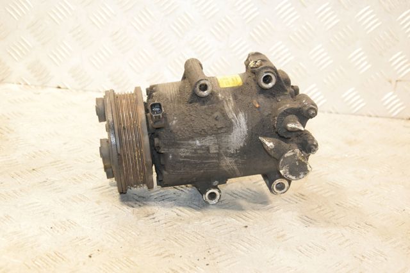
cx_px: 205
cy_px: 136
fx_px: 717
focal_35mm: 63
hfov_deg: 31.9
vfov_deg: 21.5
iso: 1600
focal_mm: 42
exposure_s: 1/160
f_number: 5.6
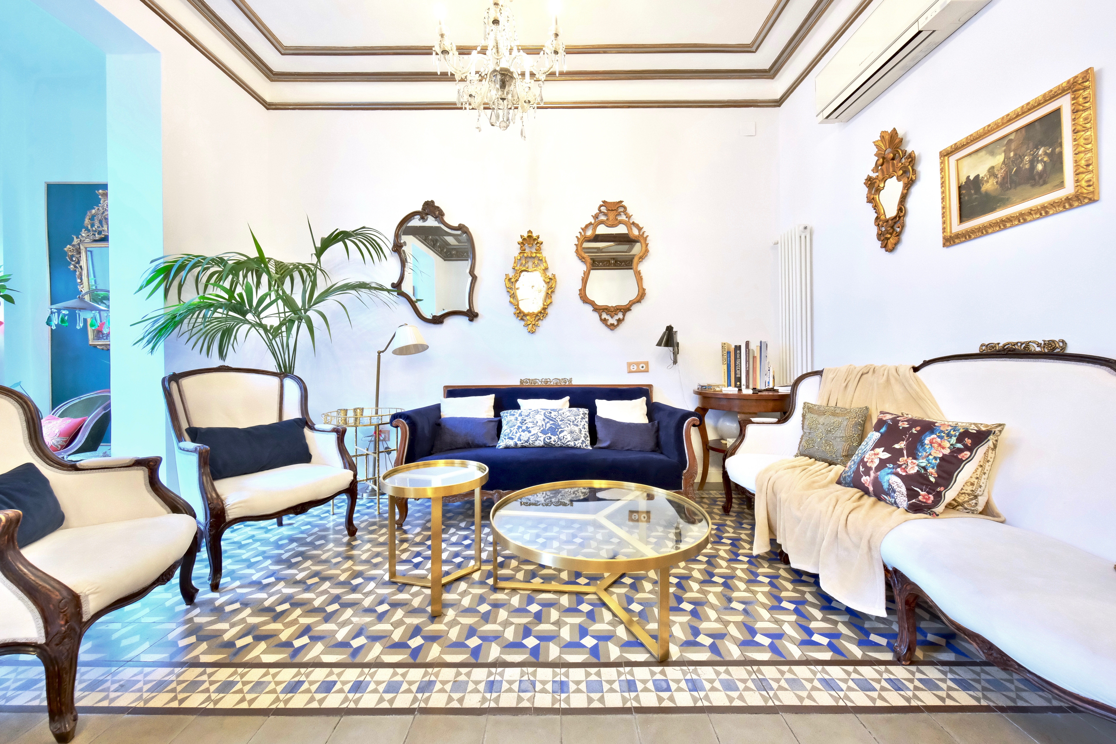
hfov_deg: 112.6
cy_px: 372
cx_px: 558
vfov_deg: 90.0
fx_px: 372
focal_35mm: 12
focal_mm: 8
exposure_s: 1/15
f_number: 7.1
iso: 4000
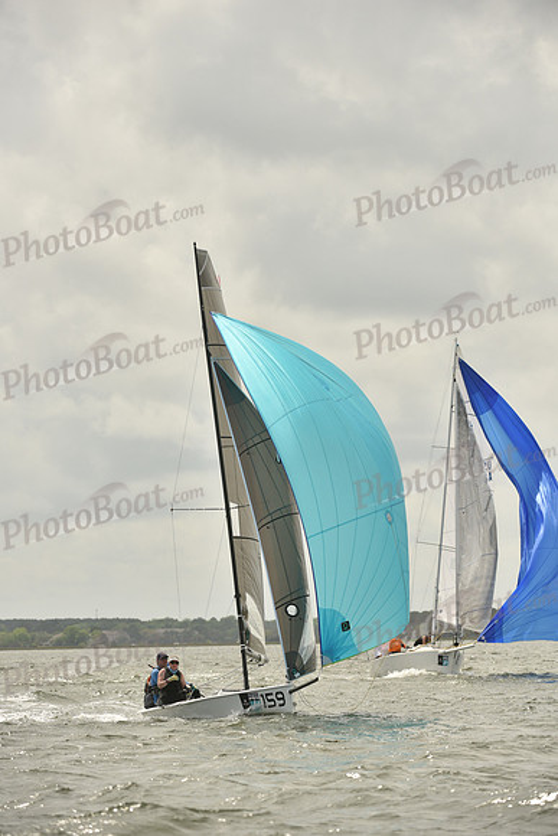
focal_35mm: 200
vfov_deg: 10.3
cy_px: 418
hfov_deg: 6.9
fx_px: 4647
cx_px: 279
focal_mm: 200
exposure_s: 1/2000
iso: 320
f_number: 6.3
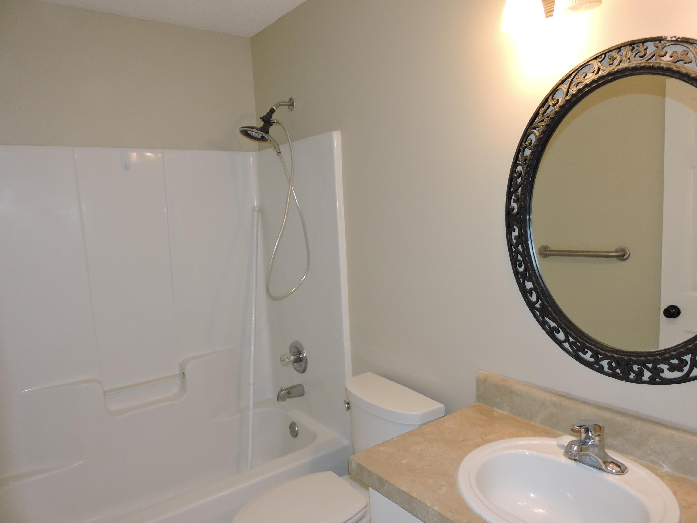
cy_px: 262
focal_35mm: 24
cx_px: 348
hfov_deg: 71.6
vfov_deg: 56.8
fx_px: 483
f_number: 3.3
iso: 200
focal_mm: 4.3
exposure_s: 1/40
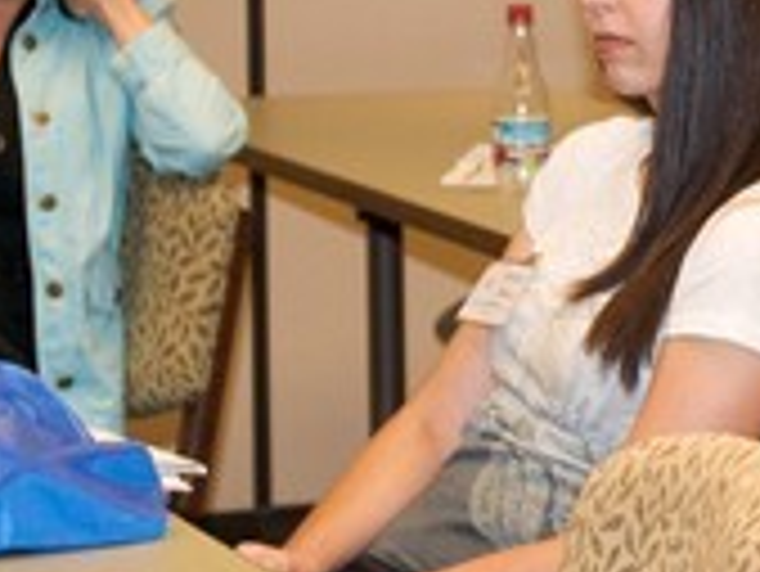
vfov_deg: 5.7
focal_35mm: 259
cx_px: 1016
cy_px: -63
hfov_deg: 7.5
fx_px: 5690
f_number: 3.2
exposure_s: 1/100
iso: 400
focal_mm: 38
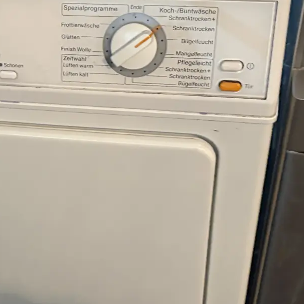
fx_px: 725
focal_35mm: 73
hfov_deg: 23.0
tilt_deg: -46.7
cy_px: 204
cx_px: 26
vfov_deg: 23.6
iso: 400
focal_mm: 5.96
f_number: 1.6
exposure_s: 1/33
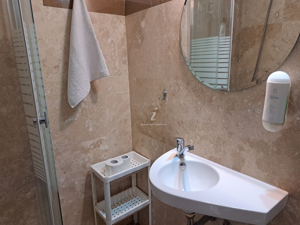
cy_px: 112
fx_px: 208
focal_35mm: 24
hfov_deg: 71.6
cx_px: 150
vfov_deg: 56.8
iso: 320
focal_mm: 5.23
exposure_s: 1/50
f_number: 1.8
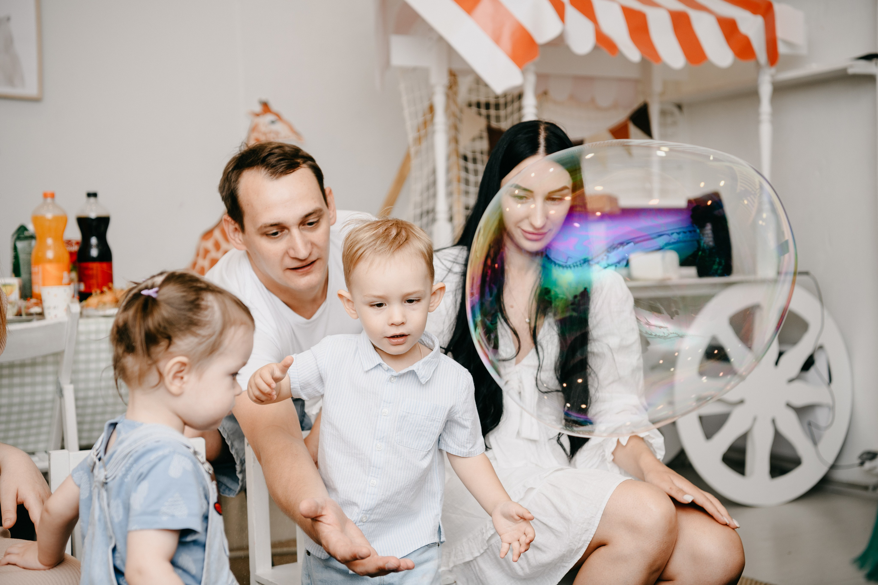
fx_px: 1341
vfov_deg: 24.6
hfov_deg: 36.2
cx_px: 439
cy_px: 292
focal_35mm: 55
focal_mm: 55
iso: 160
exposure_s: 1/160
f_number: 3.5
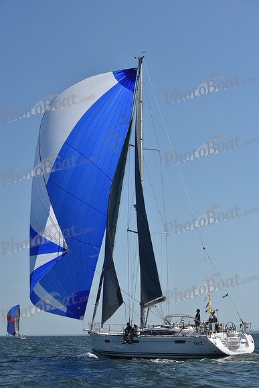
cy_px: 194
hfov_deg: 19.5
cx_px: 130
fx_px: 755
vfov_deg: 28.8
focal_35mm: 70
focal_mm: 70
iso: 250
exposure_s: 1/1250
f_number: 10
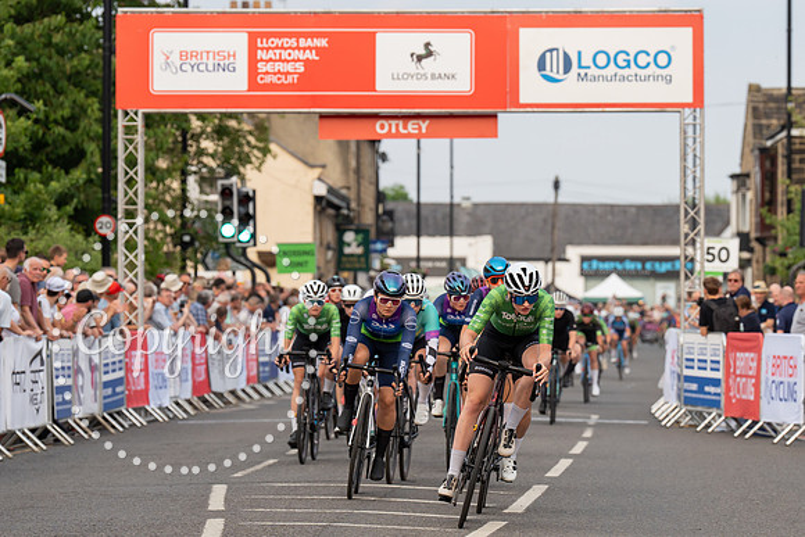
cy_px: 265
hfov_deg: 10.8
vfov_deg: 7.2
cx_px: 528
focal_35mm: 190
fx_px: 4240
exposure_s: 1/1000
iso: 500
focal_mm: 144
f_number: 4.5
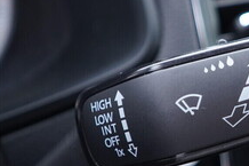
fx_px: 629
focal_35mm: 91
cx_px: 219
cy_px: 86
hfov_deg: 21.9
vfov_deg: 15.0
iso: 400
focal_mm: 24
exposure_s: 1/40
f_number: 2.8
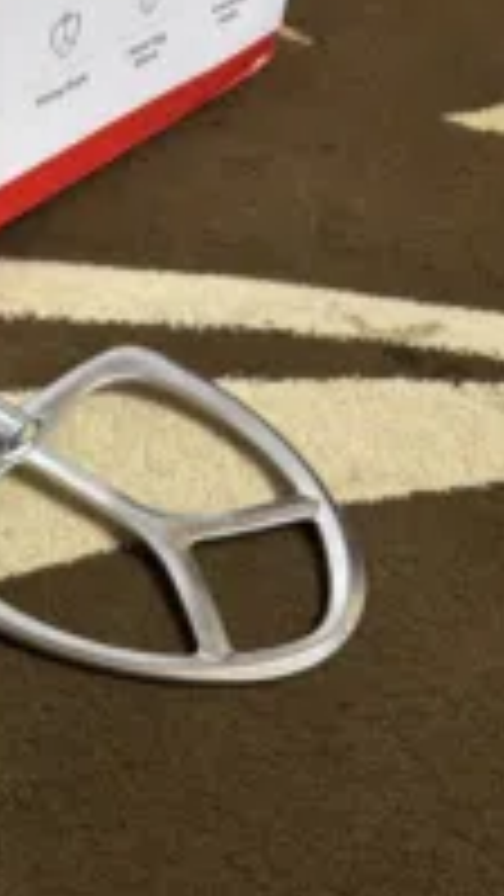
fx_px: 1354
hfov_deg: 19.6
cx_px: -130
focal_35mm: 57
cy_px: 756
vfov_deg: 35.1
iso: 200
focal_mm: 5.96
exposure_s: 1/50
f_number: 1.6
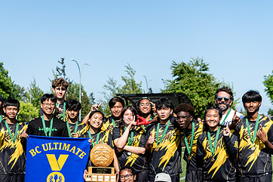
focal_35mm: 67
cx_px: 75
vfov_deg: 20.1
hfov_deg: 29.7
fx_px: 508
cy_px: 145
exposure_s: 1/1000
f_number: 4
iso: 100
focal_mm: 40
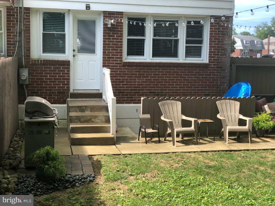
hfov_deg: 36.8
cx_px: 138
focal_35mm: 52
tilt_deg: -6.9
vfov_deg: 28.0
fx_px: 413
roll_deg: -1.0
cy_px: 103
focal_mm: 6
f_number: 2.4
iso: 16
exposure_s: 1/340
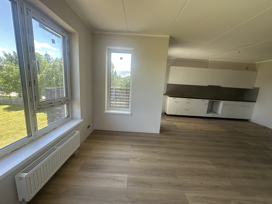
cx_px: 136
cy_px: 102
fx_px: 110
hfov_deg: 102.1
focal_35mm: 14
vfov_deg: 85.7
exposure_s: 1/103
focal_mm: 2.22
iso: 40
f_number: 2.2
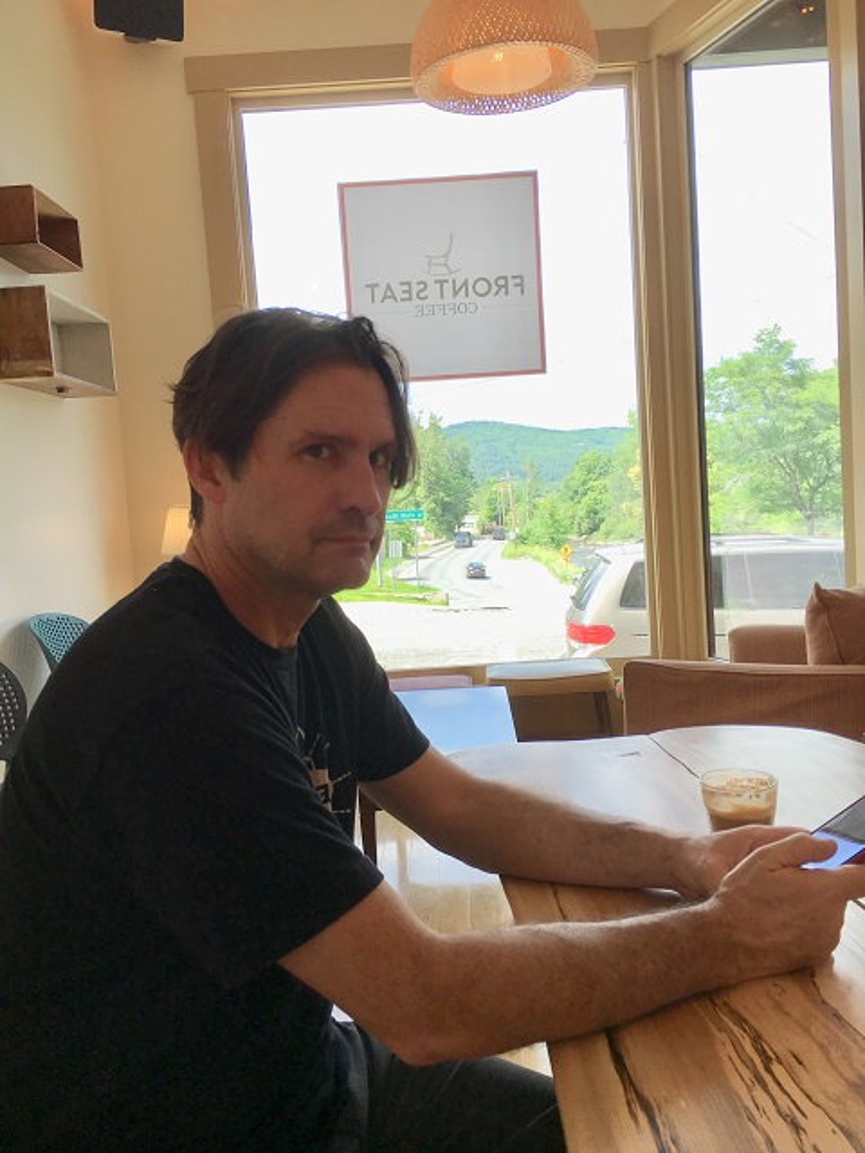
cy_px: 576
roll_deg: +2.0
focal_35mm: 29
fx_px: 966
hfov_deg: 48.2
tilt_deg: -4.6
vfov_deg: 61.7
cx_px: 432
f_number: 2.2
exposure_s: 1/272
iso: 25
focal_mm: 4.15
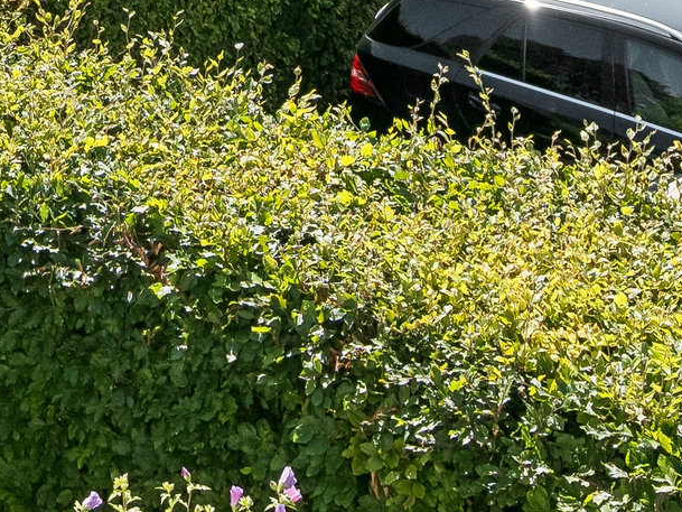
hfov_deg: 20.1
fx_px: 1820
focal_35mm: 92
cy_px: -580
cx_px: -97
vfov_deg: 13.3
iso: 400
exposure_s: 1/1600
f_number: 6.3
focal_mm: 19.5
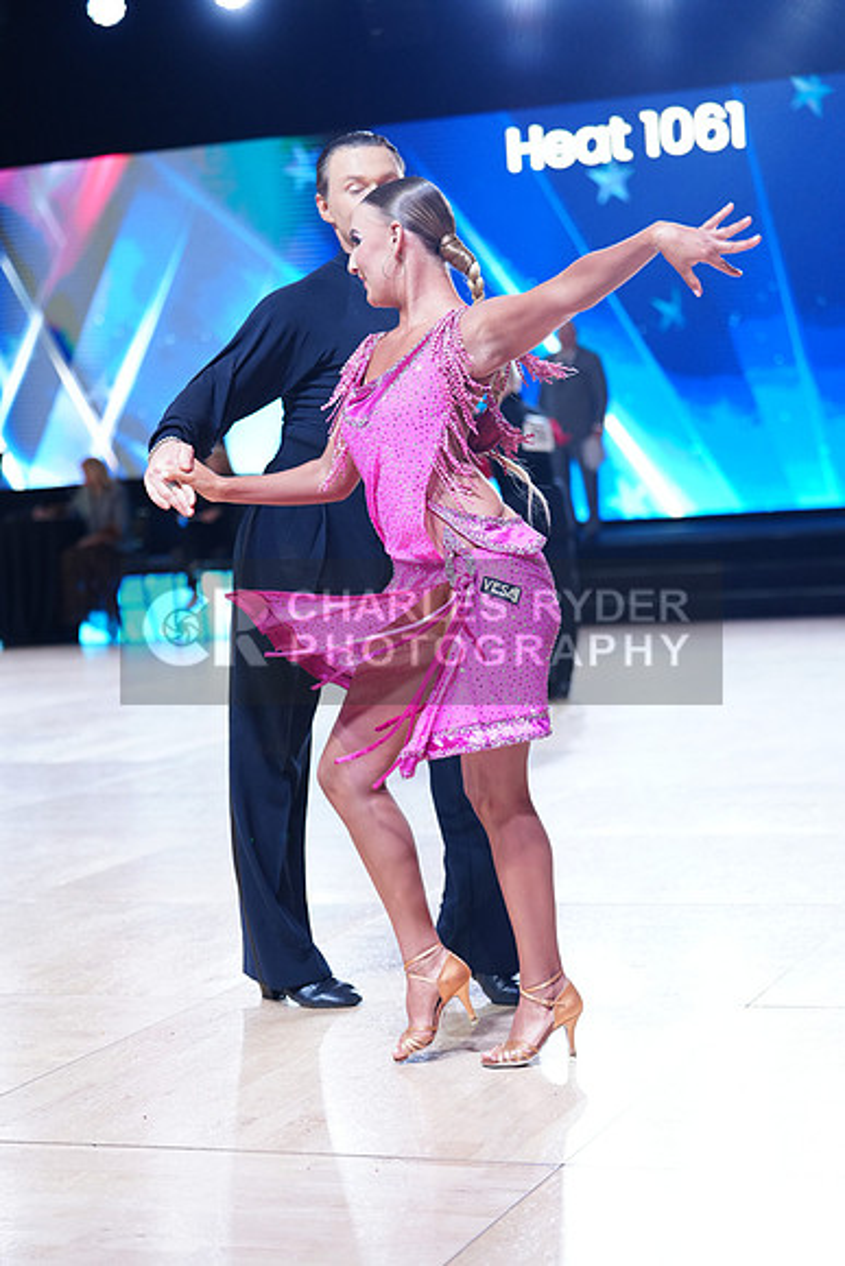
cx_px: 422
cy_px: 633
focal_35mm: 70
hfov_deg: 19.5
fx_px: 2463
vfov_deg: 28.8
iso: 1250
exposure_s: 1/640
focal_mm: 70
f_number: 2.8
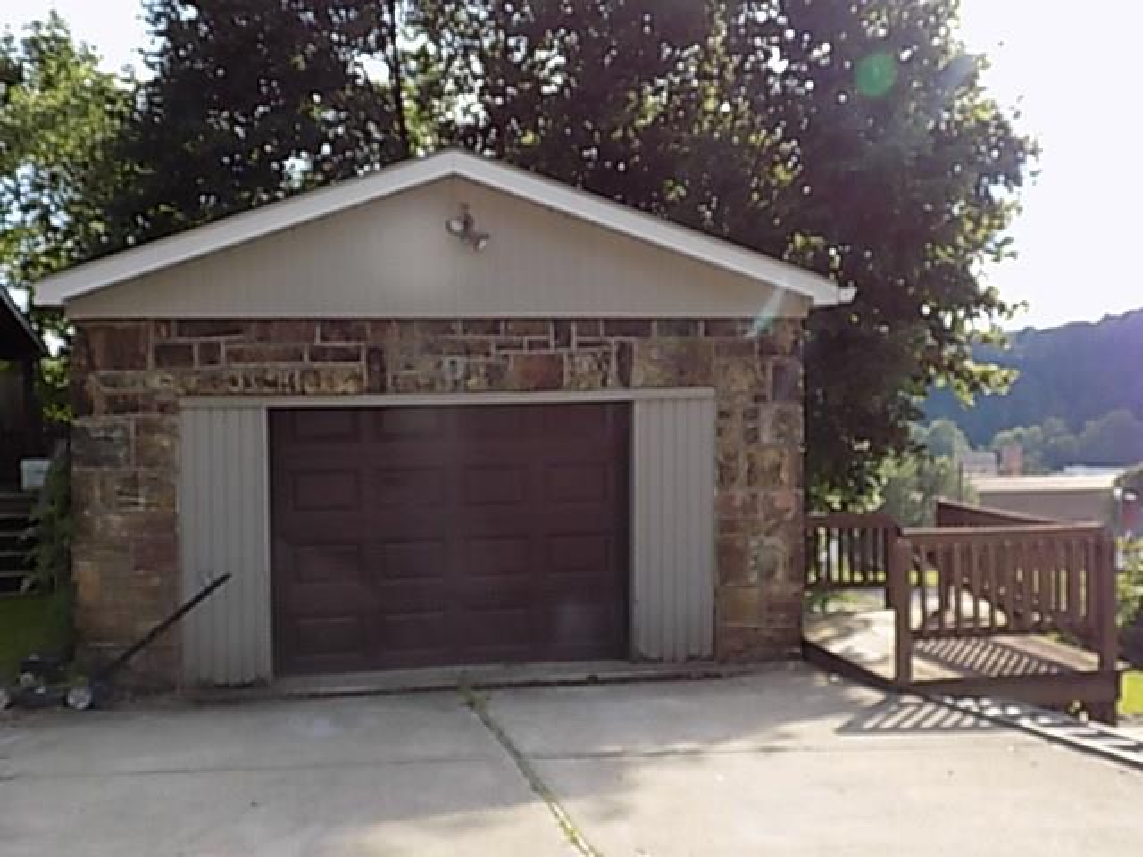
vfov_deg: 41.8
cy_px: 428
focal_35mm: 34
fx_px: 1123
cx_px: 572
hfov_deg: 54.0
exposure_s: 1/320
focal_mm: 6.1
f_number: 3.4
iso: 80
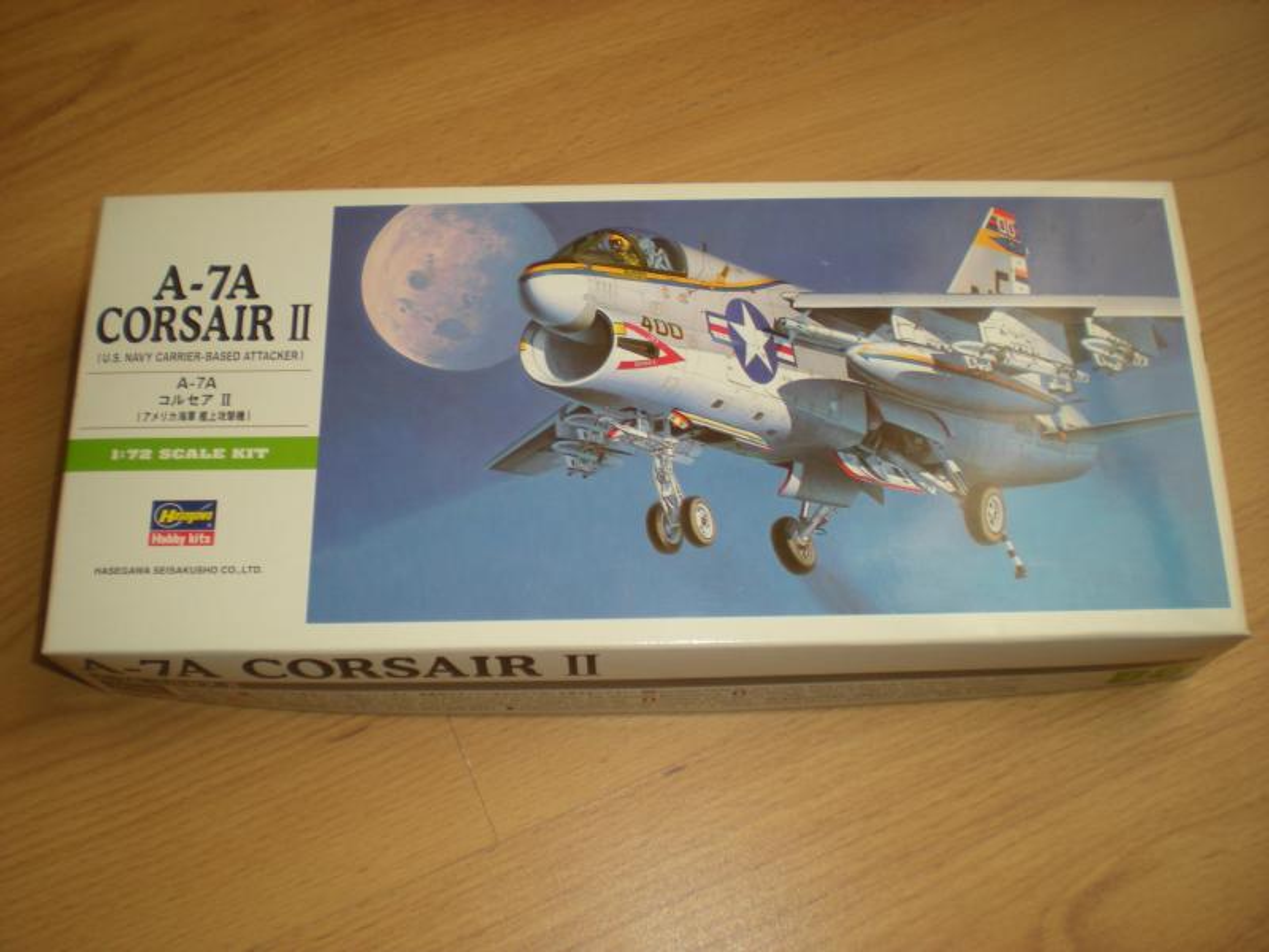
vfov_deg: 37.7
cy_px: 476
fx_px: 1393
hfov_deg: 49.0
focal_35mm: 38
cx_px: 634
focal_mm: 6.3
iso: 64
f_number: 3.1
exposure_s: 1/57
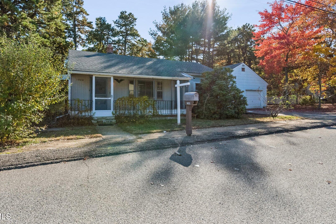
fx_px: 177
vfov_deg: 63.9
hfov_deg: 86.8
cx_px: 157
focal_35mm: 19
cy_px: 88
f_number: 7.1
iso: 2000
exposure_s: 1/3200
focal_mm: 15
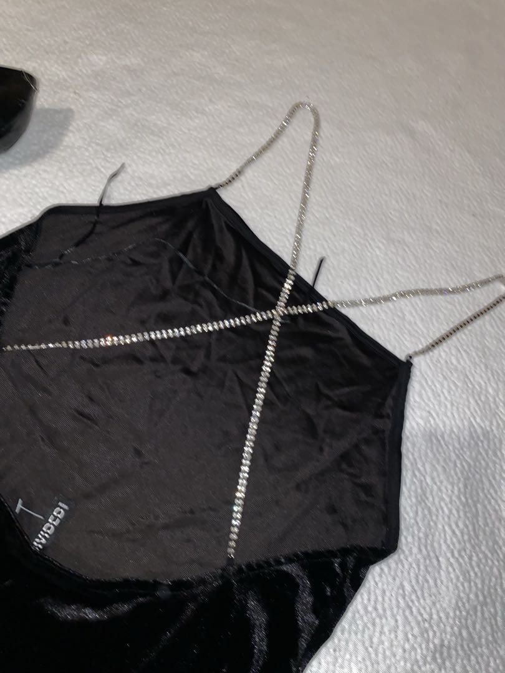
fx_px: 506
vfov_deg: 67.3
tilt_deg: -64.8
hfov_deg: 53.1
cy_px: 336
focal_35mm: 26
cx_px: 252
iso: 125
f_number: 1.8
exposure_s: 1/17
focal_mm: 4.25
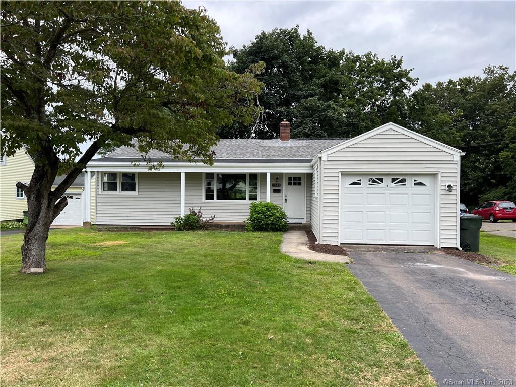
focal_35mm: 26
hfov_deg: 67.3
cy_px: 194
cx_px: 258
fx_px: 388
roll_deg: -0.4
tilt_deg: -0.8
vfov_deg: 53.1
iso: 50
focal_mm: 5.7
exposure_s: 1/991
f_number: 1.5
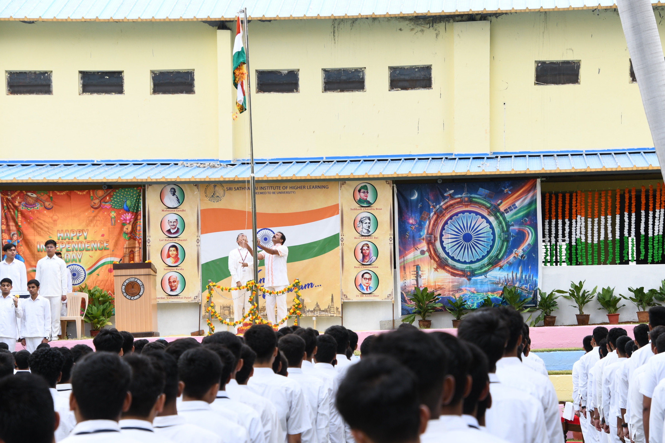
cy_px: 222
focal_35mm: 138
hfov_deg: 14.9
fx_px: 2549
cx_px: 332
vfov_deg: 9.9
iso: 320
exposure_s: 1/160
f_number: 6.3
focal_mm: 92
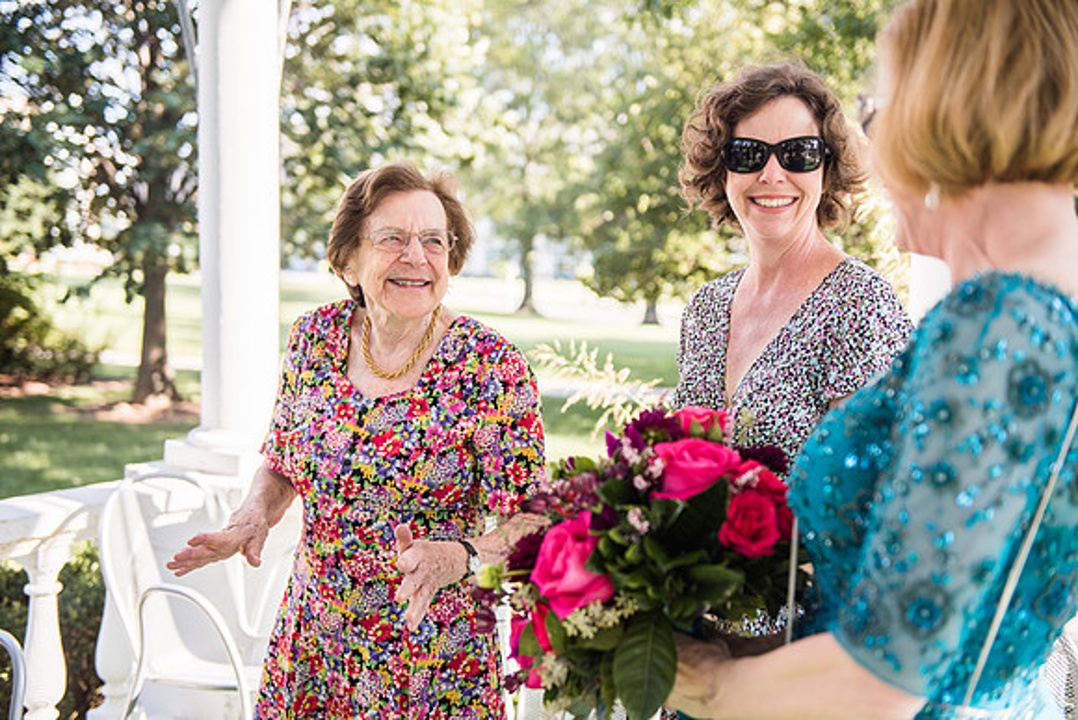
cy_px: 360
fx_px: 1318
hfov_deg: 44.5
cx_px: 539
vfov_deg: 30.5
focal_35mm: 44
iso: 100
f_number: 2.8
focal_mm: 44
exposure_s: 1/800
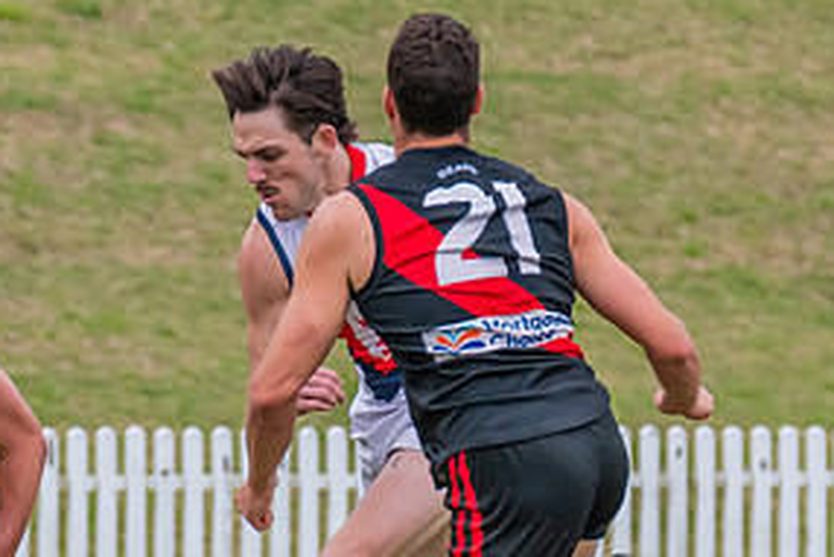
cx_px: -289
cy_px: 530
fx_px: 27651
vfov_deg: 1.2
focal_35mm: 1193
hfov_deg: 1.7
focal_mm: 330
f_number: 7.1
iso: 800
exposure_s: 1/1250
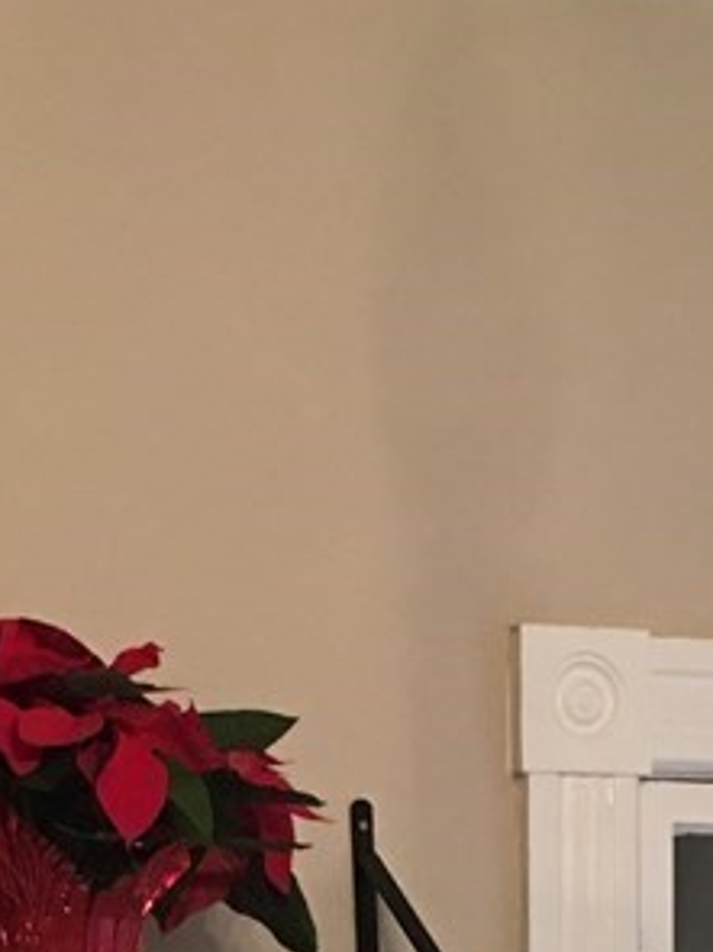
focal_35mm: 151
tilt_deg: -1.2
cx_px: 329
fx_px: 4150
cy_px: 1410
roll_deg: +1.0
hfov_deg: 9.8
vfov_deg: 12.5
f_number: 2.2
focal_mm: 4.15
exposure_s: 1/15
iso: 64
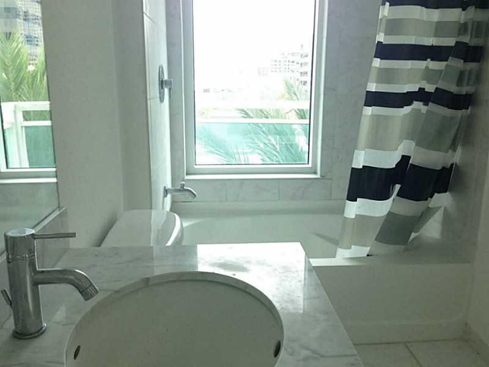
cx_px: 244
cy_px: 184
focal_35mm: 33
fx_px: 466
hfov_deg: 55.4
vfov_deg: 42.9
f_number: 2.4
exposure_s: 1/120
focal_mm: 4.12
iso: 100
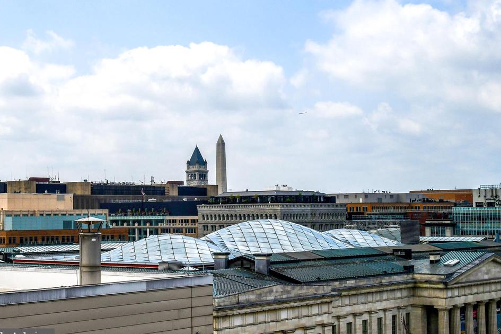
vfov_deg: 34.2
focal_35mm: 39
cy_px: 167
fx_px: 543
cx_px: 267
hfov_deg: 49.5
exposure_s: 1/250
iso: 110
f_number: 8
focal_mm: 24
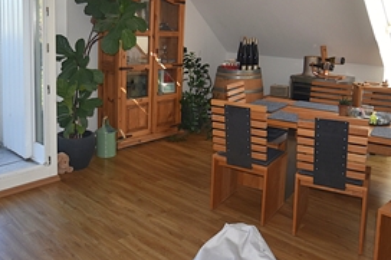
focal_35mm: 32
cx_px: 184
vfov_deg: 40.1
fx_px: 347
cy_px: 69
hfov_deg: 58.7
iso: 200
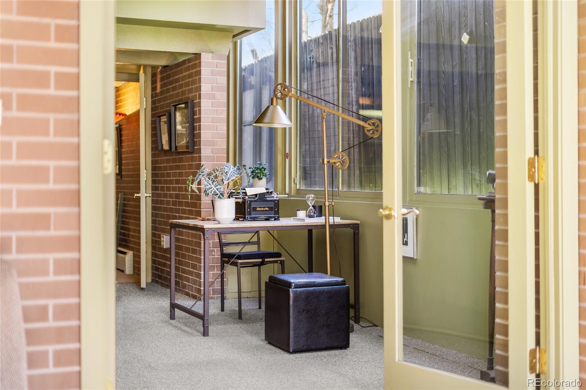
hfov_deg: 39.6
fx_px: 813
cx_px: 293
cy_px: 195
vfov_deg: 27.0
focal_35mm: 50
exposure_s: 1/25
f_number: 1.8
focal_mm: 50
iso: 100
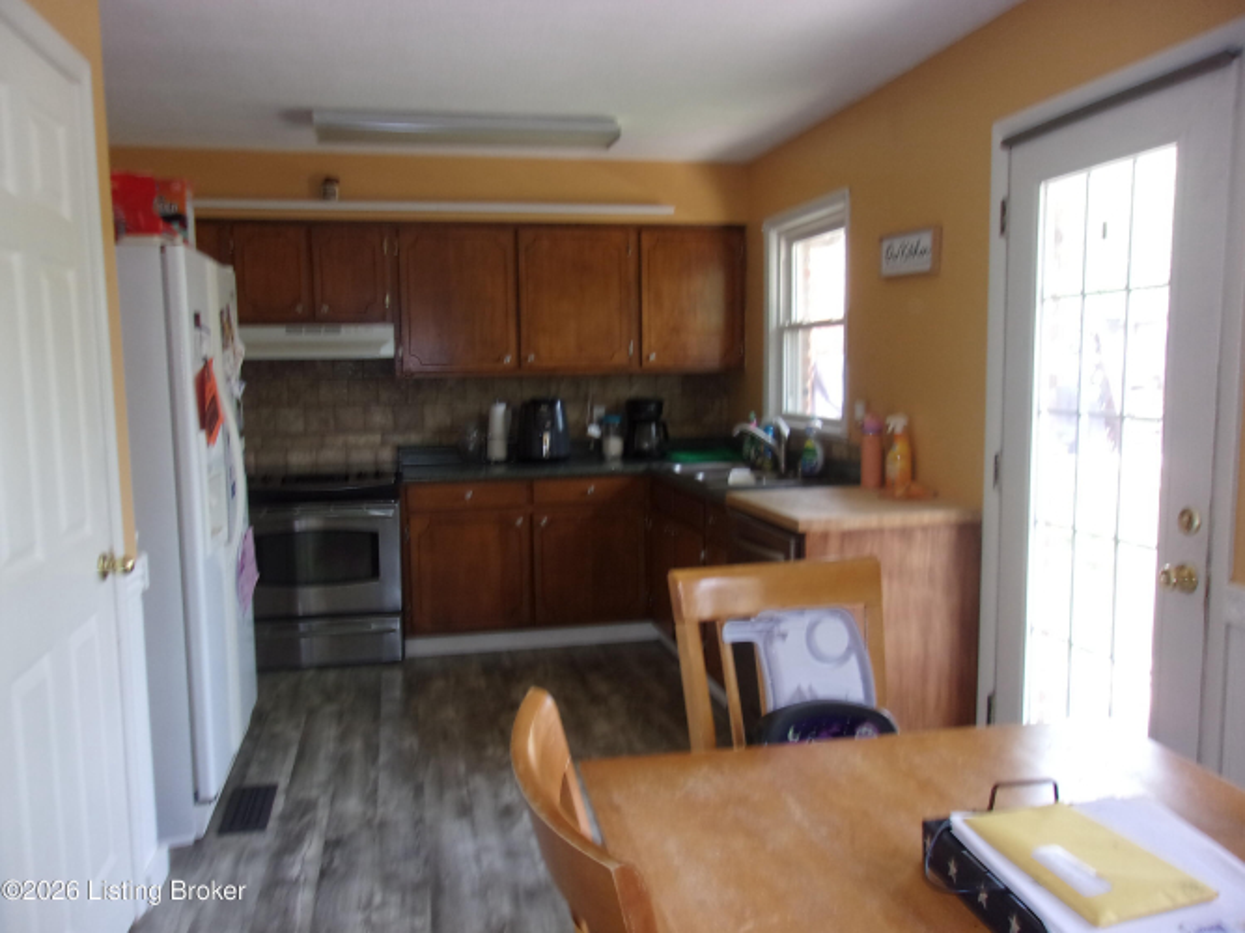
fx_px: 971
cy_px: 466
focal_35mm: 27
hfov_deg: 65.3
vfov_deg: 51.3
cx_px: 622
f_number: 3
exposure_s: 1/34
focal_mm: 4.9
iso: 126
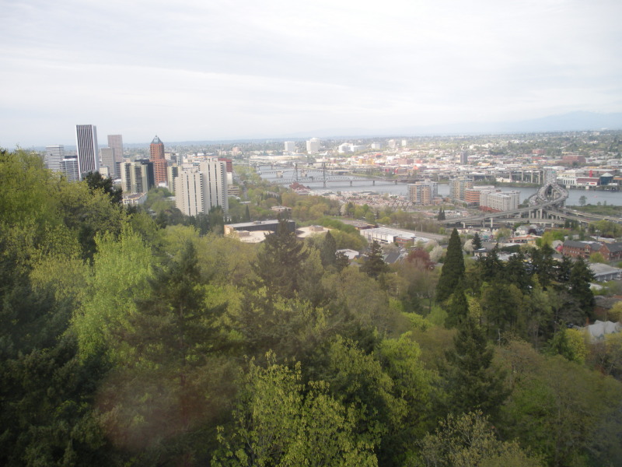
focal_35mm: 36
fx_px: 647
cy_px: 234
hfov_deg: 51.4
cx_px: 311
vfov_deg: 39.7
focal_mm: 6.3
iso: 64
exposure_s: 1/119
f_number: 3.5
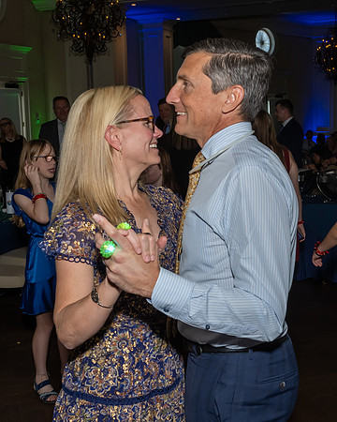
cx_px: 230
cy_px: 193
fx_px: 632
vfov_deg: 36.8
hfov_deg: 29.6
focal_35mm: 51
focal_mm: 22
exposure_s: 1/250
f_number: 7.1
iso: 1000
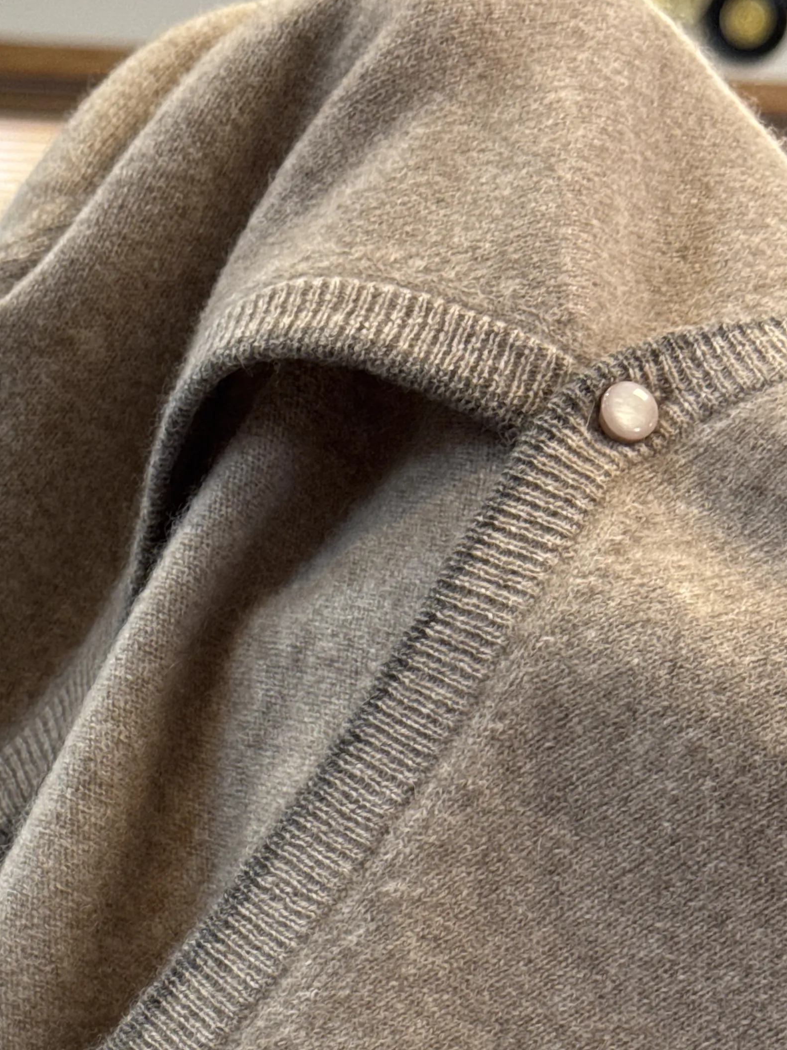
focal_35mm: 92
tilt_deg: -1.4
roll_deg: -2.7
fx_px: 2789
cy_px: 898
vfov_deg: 21.0
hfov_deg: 15.9
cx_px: 67
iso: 80
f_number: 1.78
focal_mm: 6.76
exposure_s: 1/50
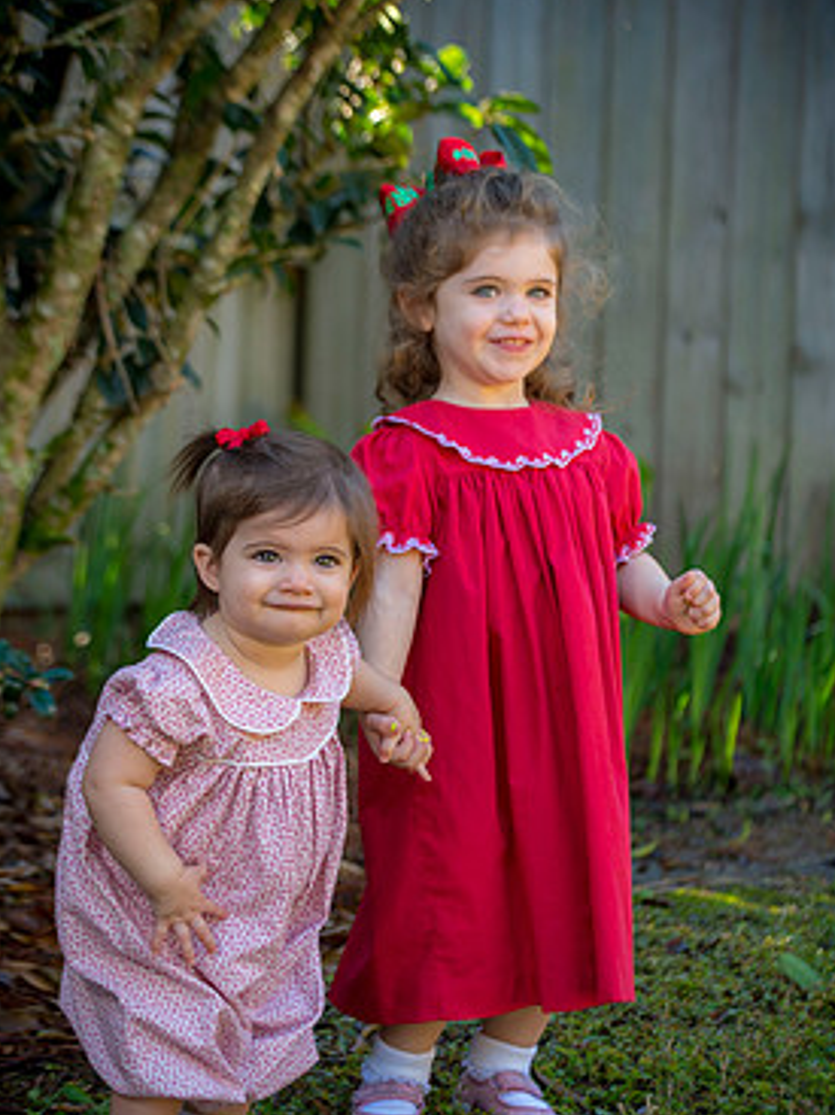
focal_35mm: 106
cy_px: 617
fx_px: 3411
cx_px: 405
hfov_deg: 14.0
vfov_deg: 18.5
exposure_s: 1/250
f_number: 4
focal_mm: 90
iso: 320
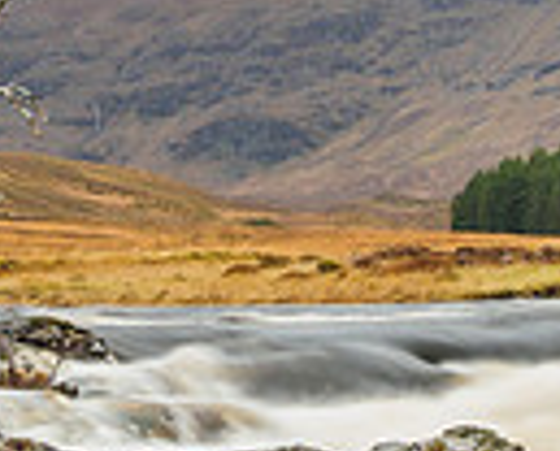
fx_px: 3292
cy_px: 67
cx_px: 232
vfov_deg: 7.8
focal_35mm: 198
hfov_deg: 9.7
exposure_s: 4
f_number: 7.1
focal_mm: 21
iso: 200
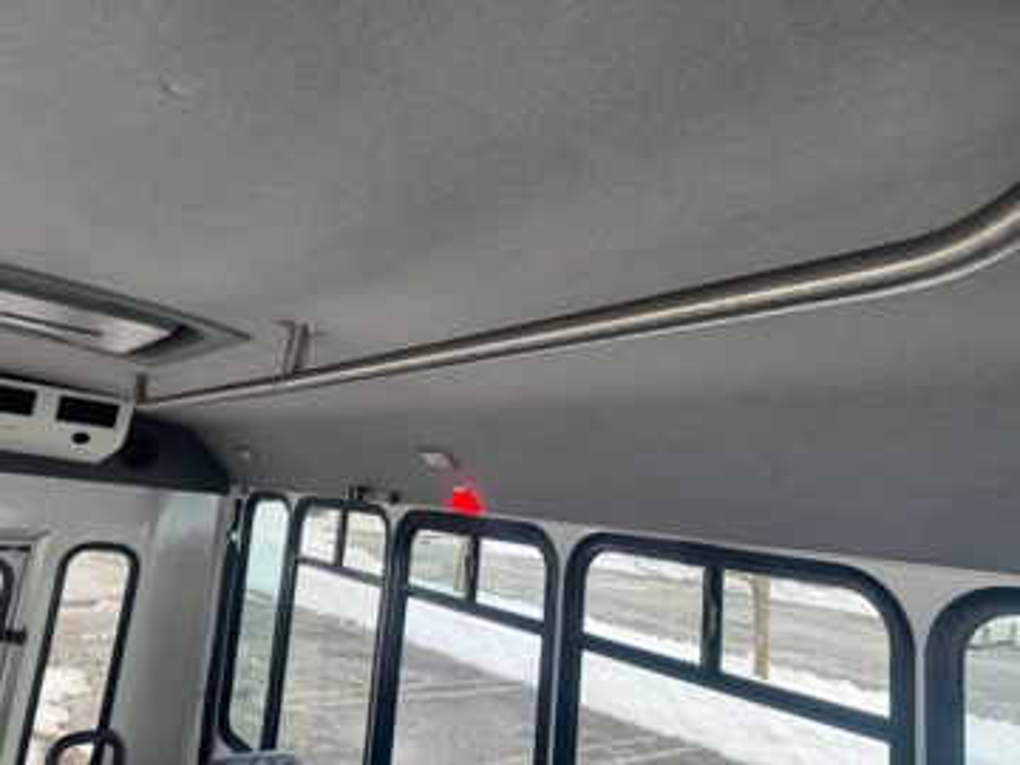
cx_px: 510
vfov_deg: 56.8
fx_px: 707
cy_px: 382
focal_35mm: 24
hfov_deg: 71.6
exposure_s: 1/121
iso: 160
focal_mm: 6.76
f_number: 1.78
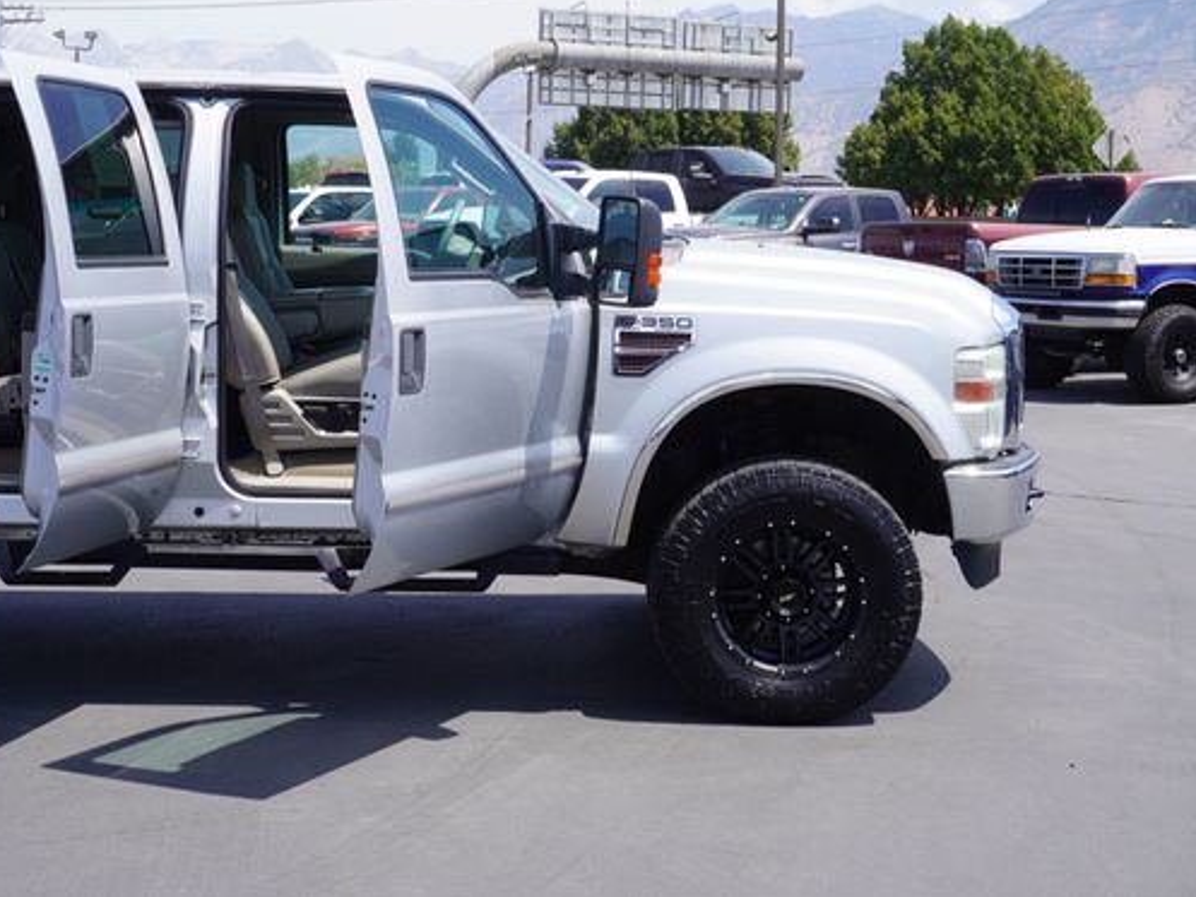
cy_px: 387
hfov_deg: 33.3
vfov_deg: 25.4
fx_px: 1991
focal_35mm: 58
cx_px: 469
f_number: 10
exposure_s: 1/125
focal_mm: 31
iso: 100
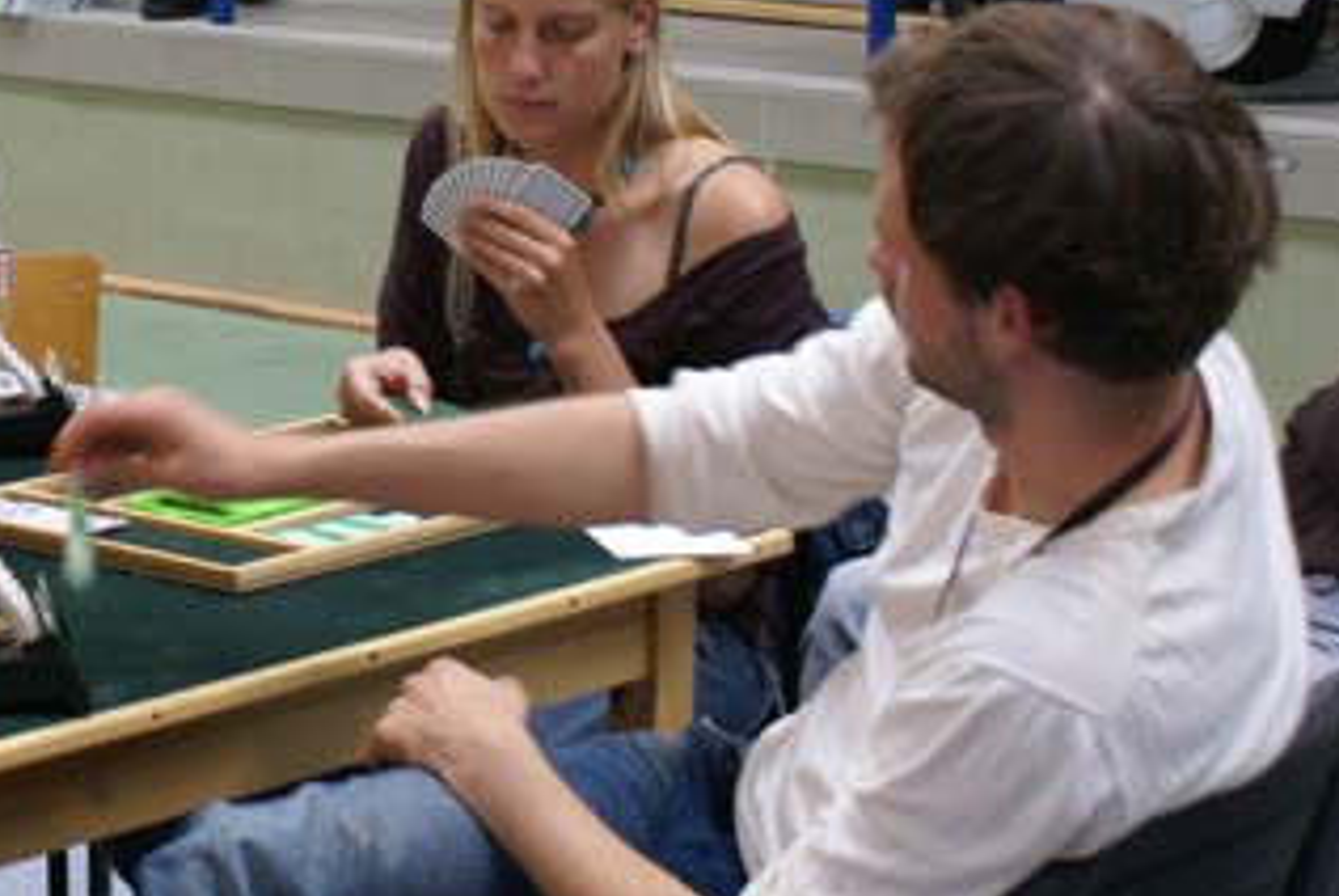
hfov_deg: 17.1
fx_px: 4322
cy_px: 283
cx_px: -127
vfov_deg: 11.8
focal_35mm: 116
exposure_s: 1/25
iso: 200
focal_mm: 35
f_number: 5.6
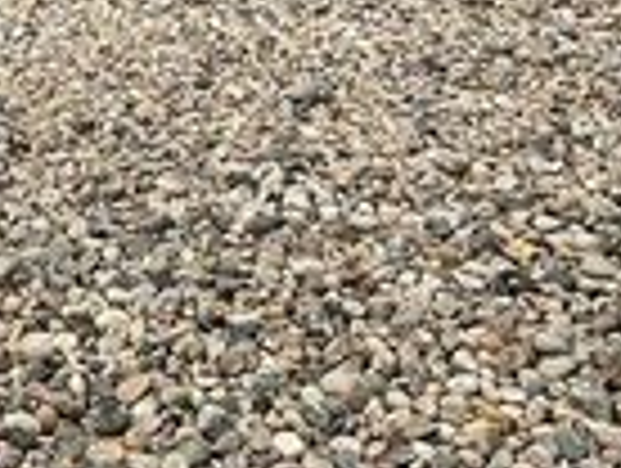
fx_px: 1887
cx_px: -32
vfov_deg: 12.9
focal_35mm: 105
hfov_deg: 18.1
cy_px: -358
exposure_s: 1/2538
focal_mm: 3
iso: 16
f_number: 1.8
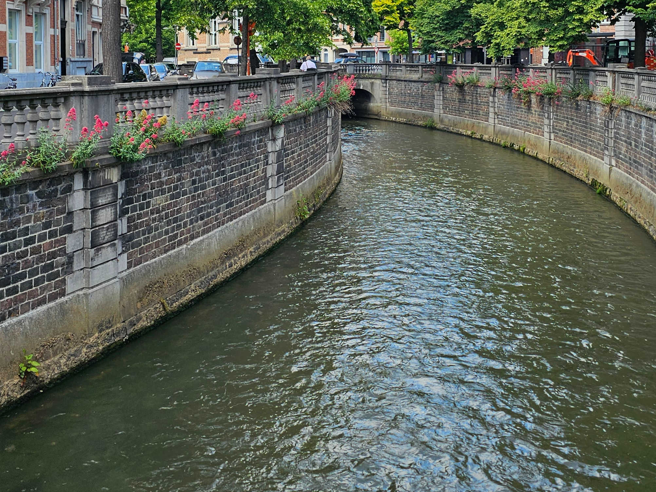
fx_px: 872
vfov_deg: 30.6
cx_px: 309
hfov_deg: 41.2
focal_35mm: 46
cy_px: 82
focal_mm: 6.3
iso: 10
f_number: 1.7
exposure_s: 1/282
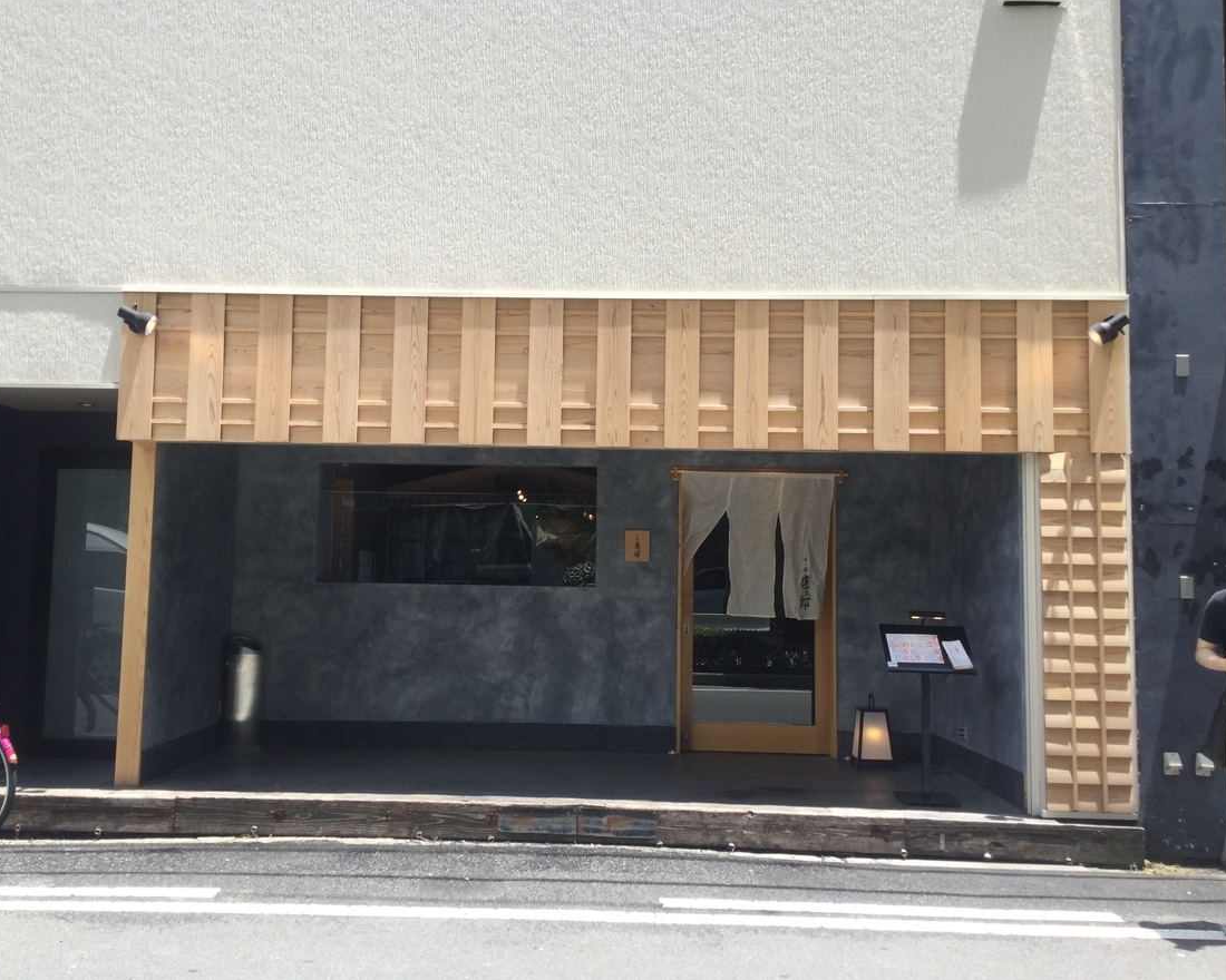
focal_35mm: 33
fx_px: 1197
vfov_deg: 44.5
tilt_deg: +3.6
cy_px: 480
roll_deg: +0.0
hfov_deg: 54.2
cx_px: 563
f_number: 2.4
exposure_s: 1/463
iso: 25
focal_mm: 3.3
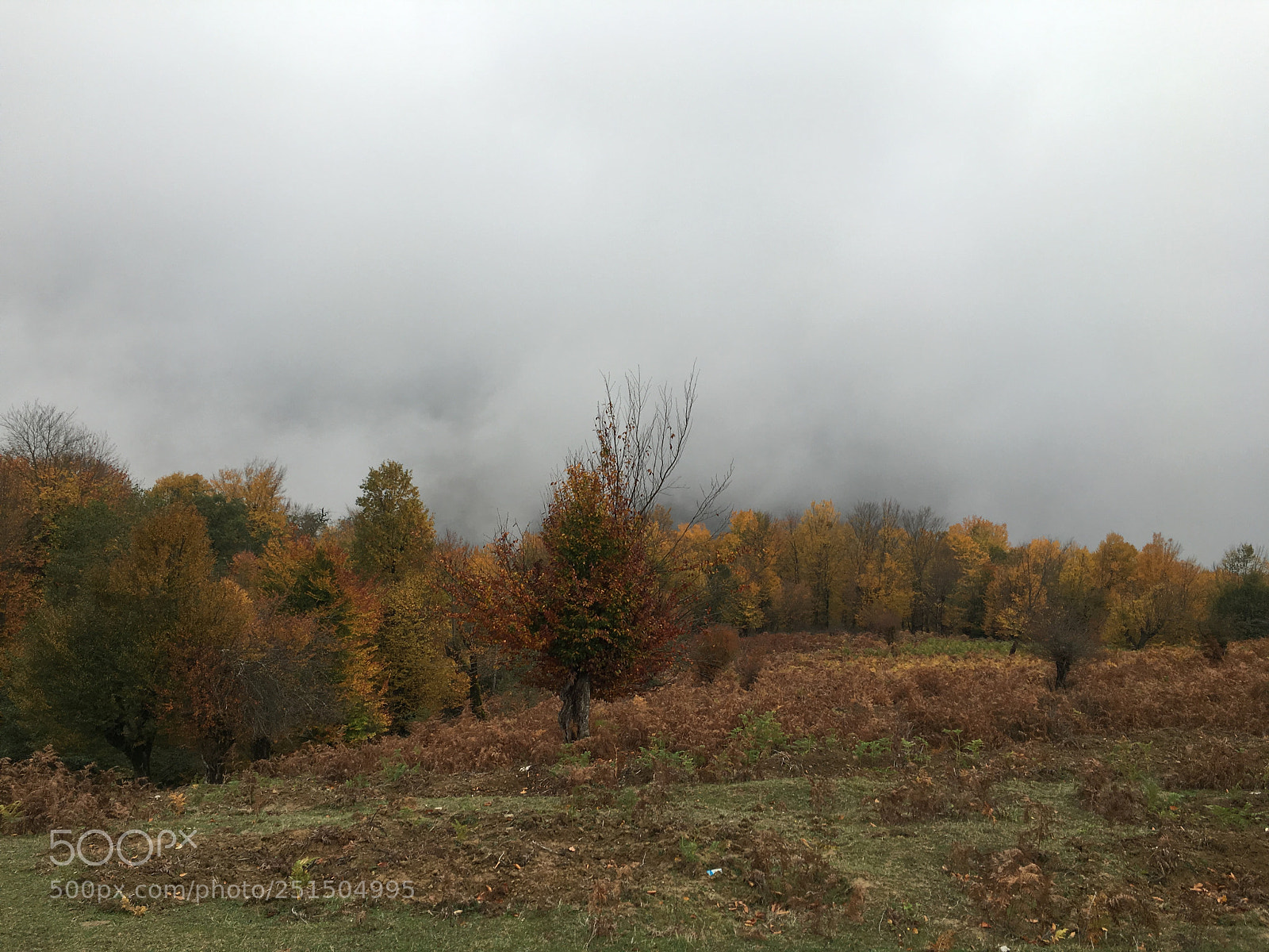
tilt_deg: -4.6
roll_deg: +0.3
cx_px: 634
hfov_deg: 61.7
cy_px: 476
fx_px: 1063
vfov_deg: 48.2
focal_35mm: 29
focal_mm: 4.15
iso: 25
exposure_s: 1/299
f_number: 2.2
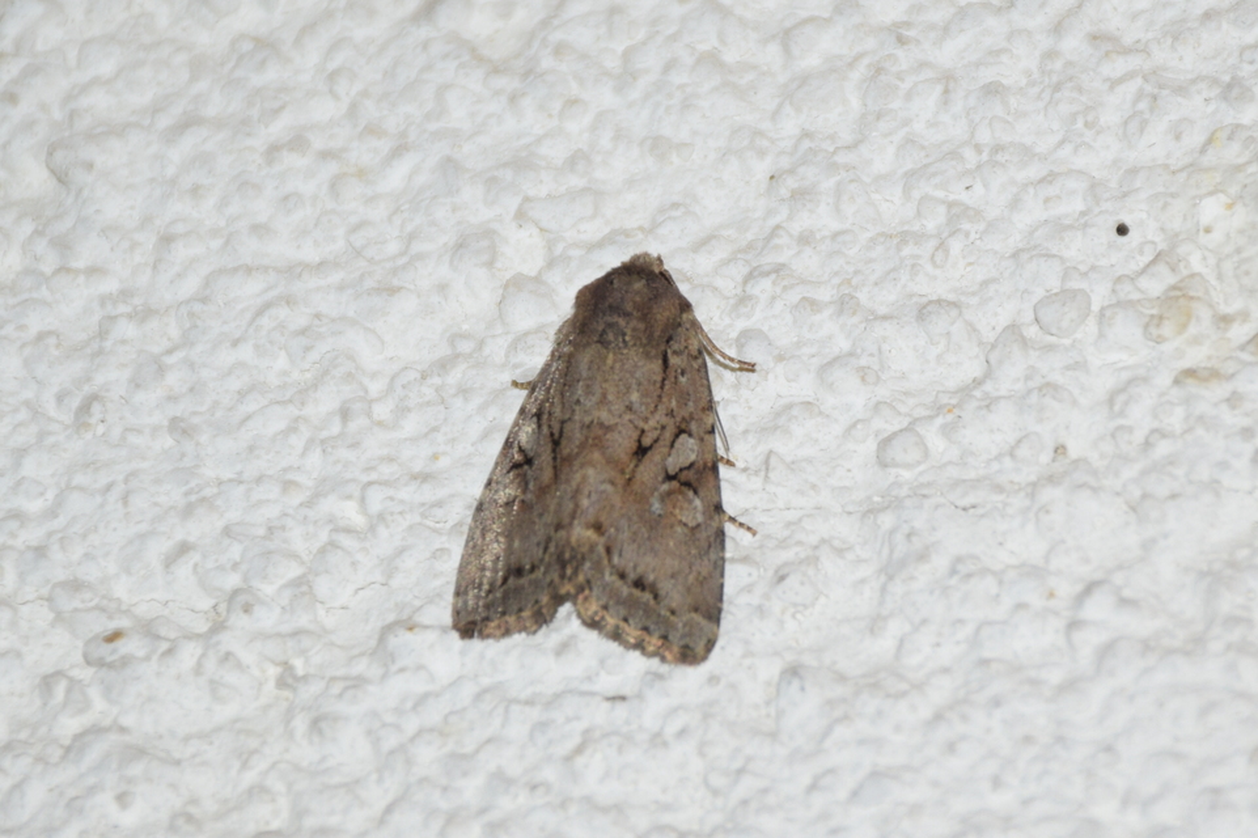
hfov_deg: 9.8
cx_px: 629
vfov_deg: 6.5
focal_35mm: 210
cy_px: 419
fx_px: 7335
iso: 320
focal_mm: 140
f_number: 7.1
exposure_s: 1/60
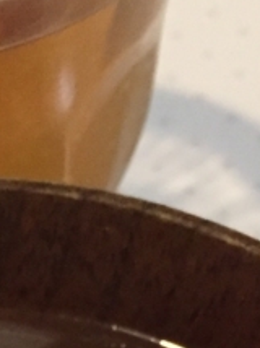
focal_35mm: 139
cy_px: 711
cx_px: -15
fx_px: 1395
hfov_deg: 10.5
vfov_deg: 12.4
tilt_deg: -58.3
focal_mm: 4.15
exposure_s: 1/30
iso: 250
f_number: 2.2
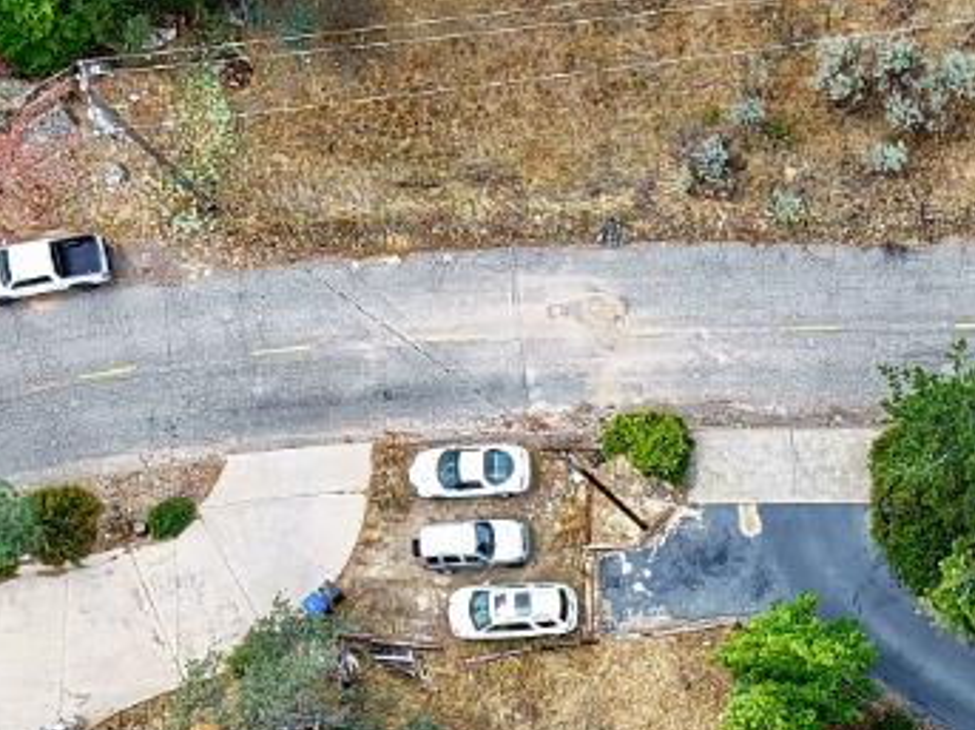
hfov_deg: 17.2
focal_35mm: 105
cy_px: 1277
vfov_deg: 12.9
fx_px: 2956
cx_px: 1381
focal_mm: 8.67
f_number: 1.8
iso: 100
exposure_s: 1/769
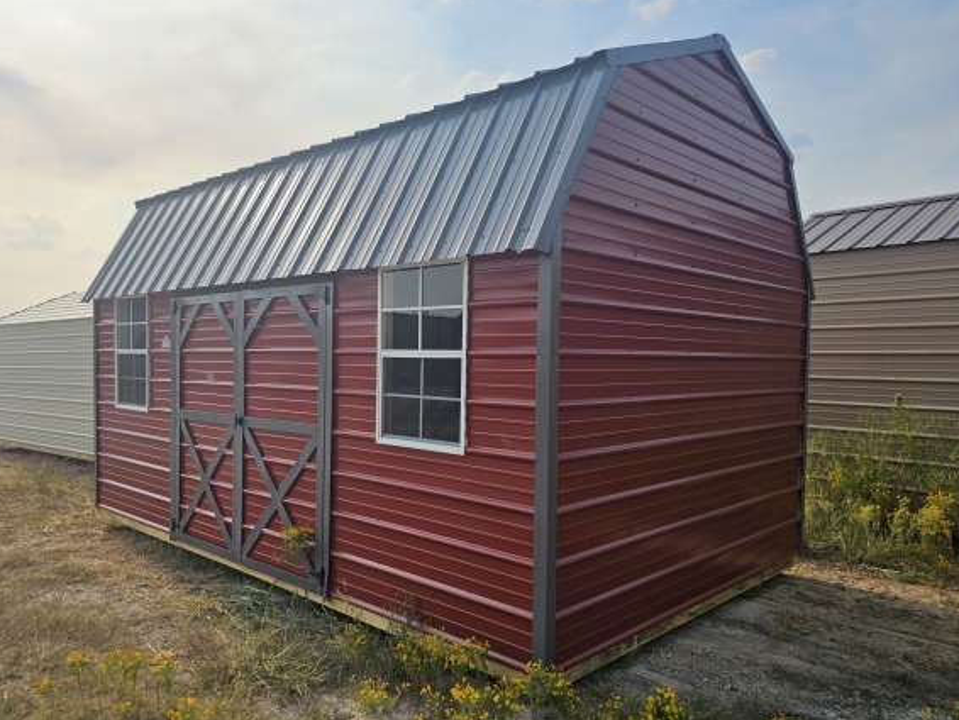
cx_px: 434
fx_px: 721
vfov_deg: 53.1
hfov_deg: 67.1
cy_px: 373
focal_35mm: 26
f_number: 1.7
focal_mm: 6.3
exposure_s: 1/836
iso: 10
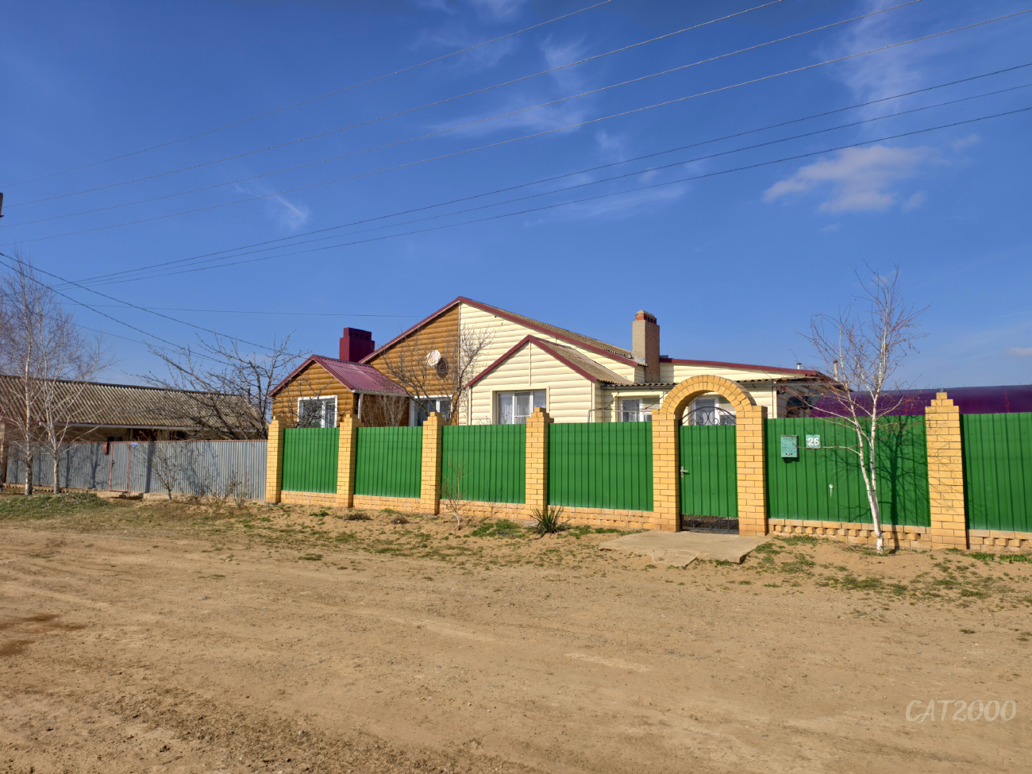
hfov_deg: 73.9
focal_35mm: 23
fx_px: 686
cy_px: 387
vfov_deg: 58.9
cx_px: 516
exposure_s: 1/2857
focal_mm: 6.54
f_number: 1.57
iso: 72
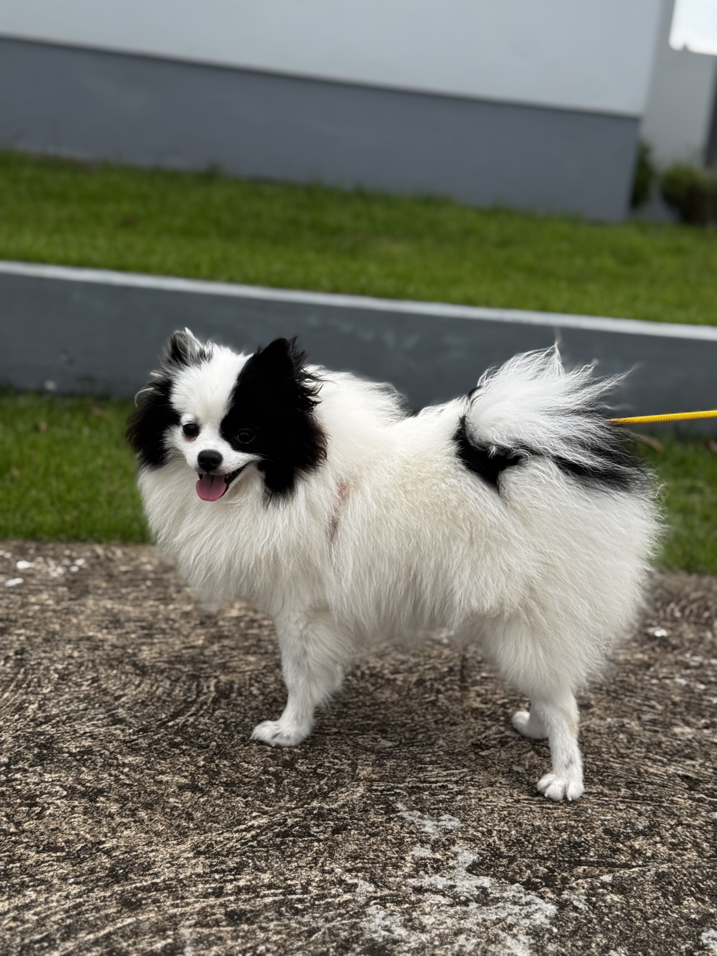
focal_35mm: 48
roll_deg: -5.3
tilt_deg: -12.6
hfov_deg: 30.3
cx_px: 358
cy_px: 478
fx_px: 1326
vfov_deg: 39.7
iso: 64
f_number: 1.78
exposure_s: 1/1011
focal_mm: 6.76
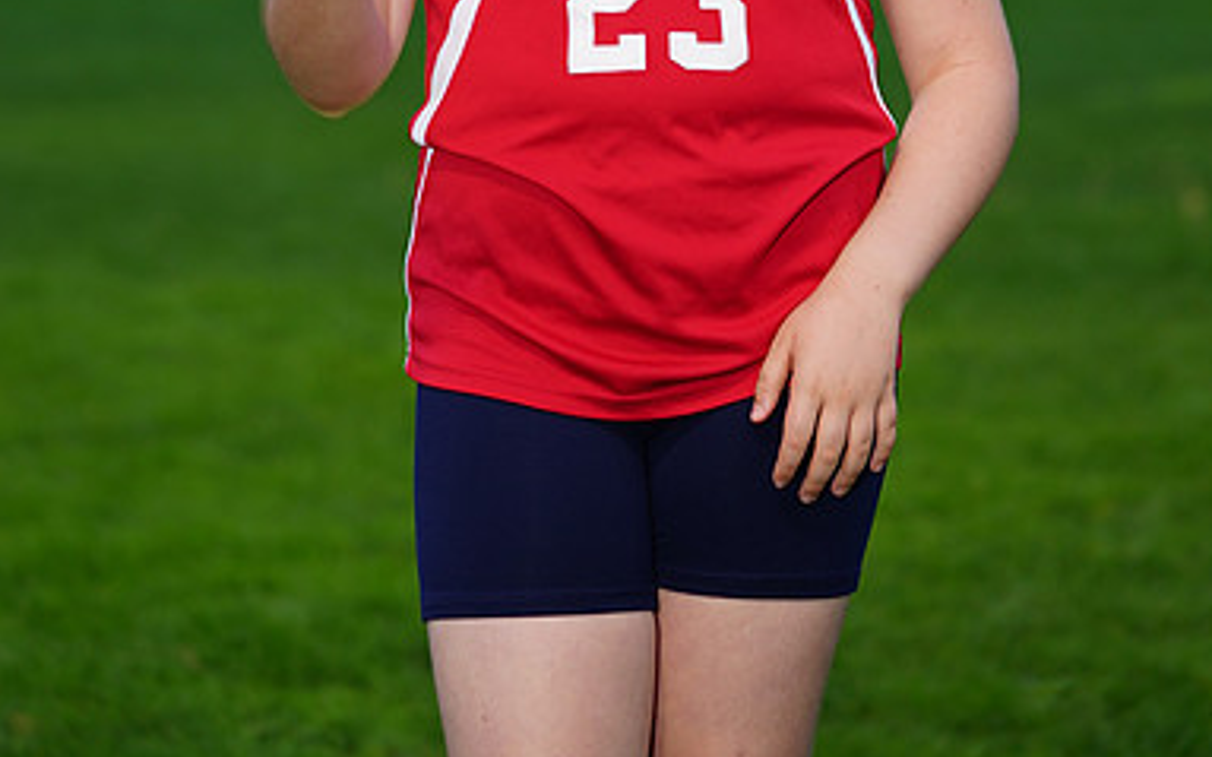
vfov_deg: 4.8
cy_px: -136
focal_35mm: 270
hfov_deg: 7.8
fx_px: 8914
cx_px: 604
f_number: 5.6
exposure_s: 1/25
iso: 320
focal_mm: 175
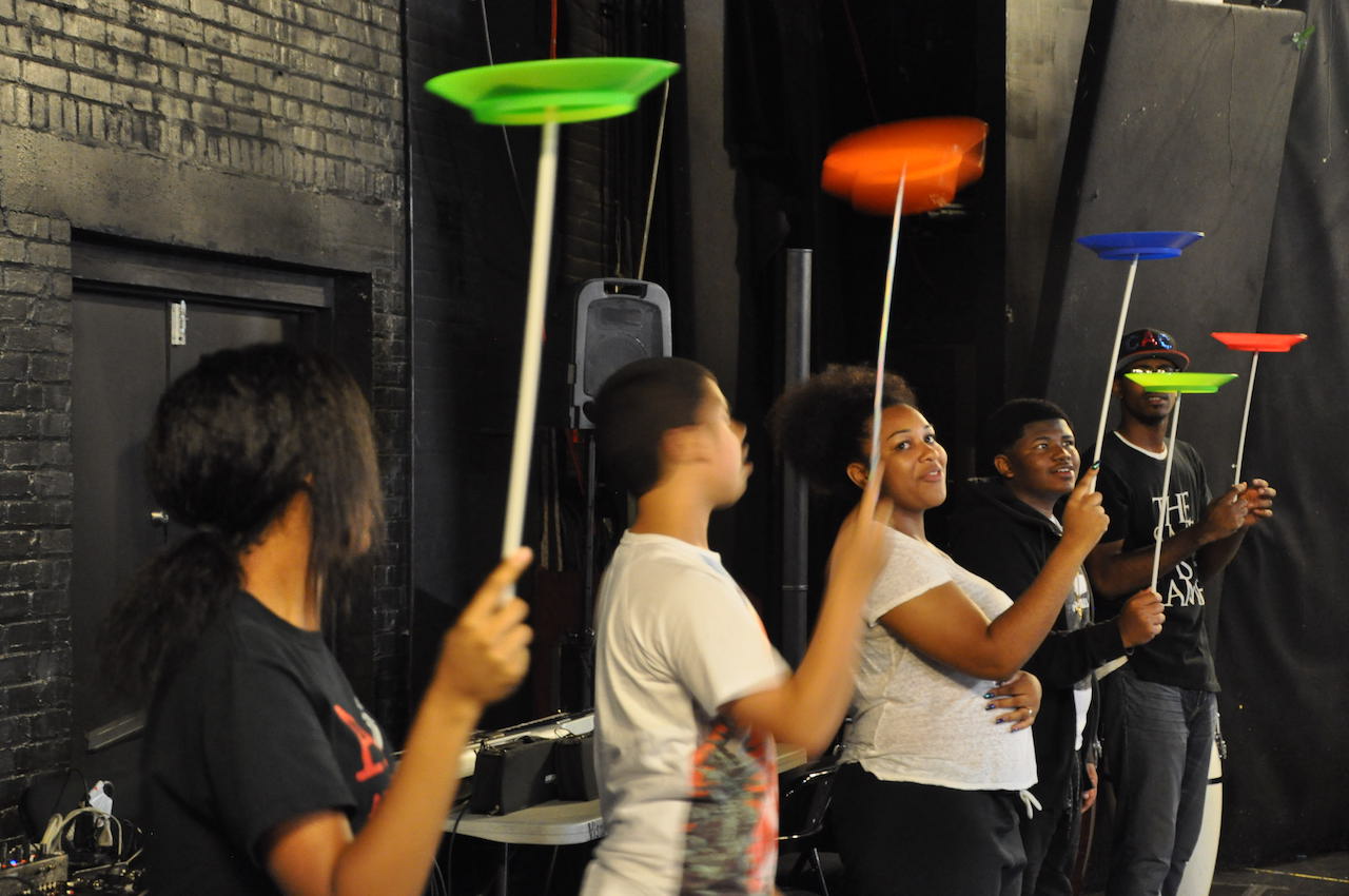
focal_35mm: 78
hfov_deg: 26.0
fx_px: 2919
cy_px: 448
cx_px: 674
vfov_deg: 17.4
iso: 2000
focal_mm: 52
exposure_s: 1/6
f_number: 5.6
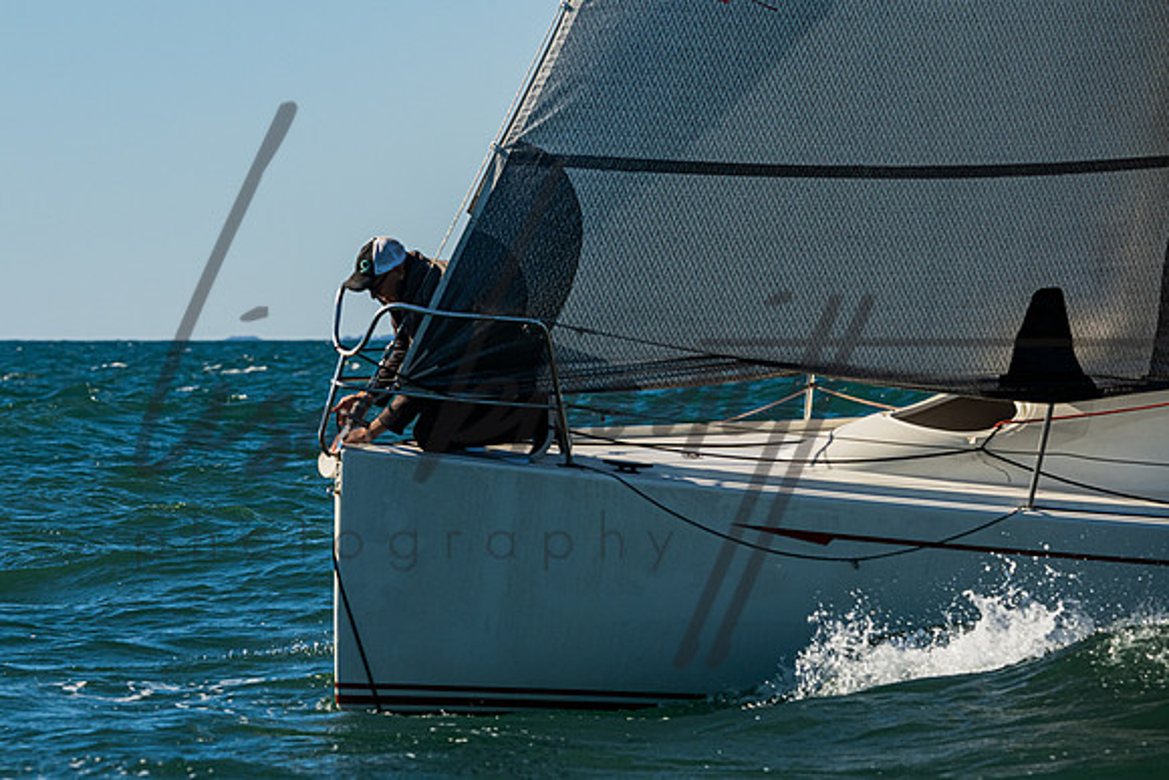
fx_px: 9233
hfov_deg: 7.2
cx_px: 383
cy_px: 395
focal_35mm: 284
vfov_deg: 4.8
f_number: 8
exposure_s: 1/2500
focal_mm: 210
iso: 400
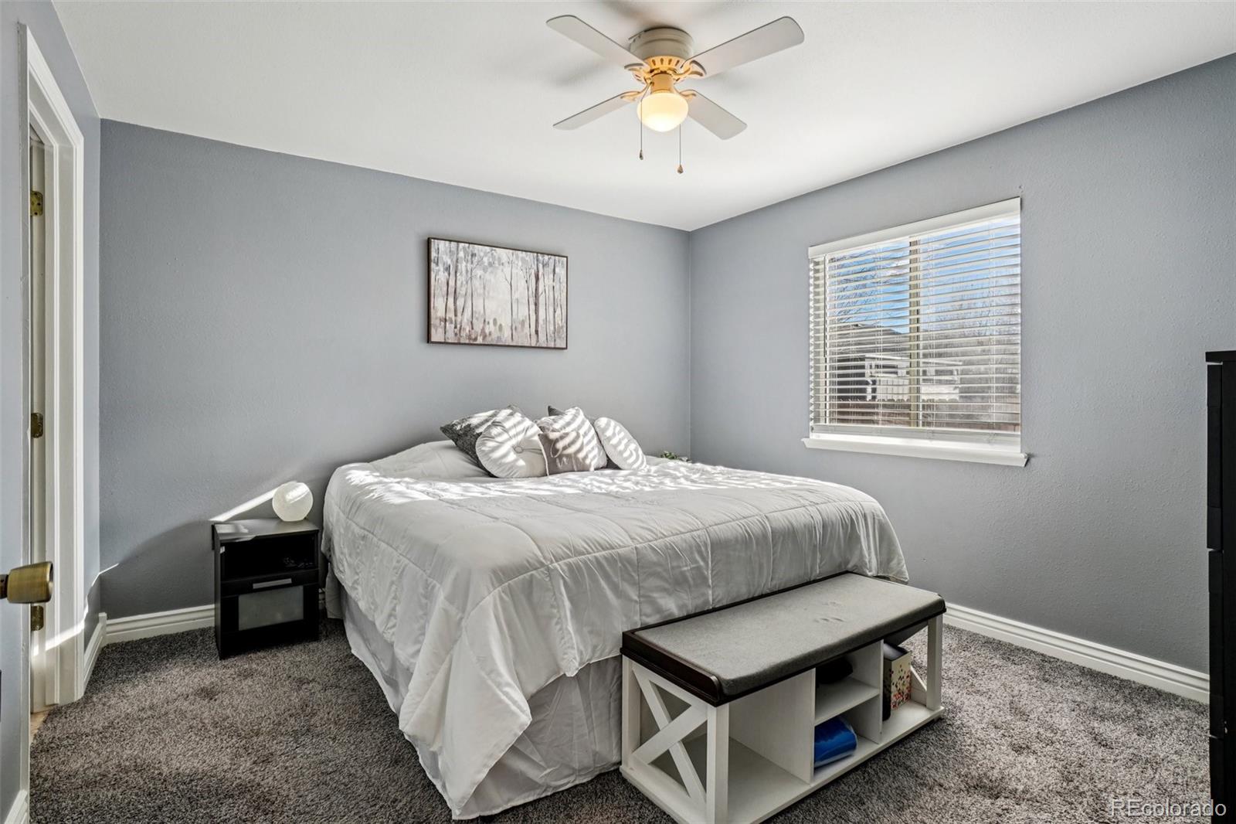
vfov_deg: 72.0
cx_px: 618
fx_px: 566
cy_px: 412
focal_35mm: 16
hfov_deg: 95.0
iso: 400
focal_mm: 11
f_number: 8
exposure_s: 1/125
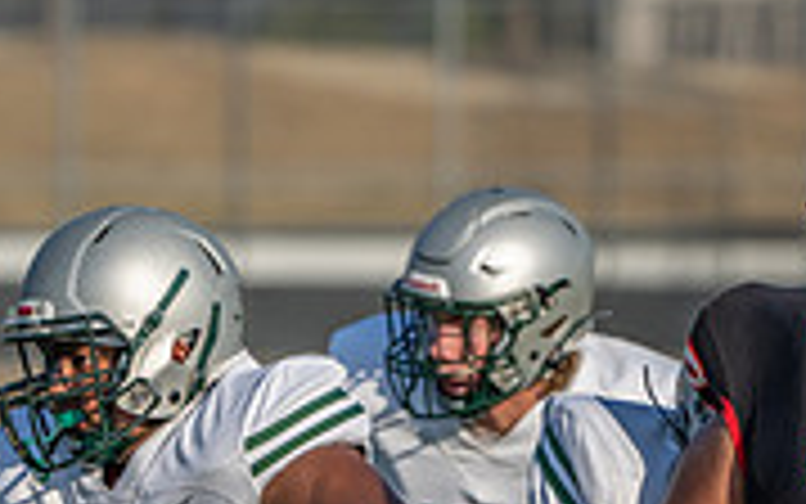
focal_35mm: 971
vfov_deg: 1.4
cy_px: 857
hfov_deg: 2.2
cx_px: 621
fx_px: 21336
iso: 200
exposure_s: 1/1250
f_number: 5.6
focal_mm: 285
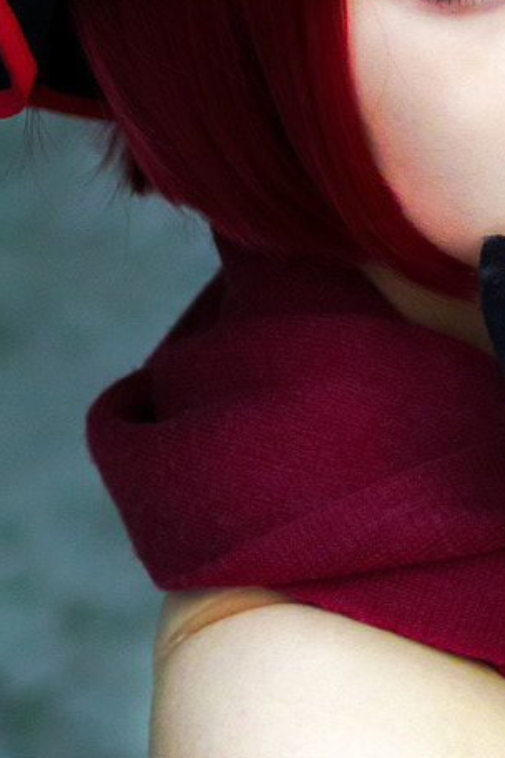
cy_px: 485
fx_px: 3324
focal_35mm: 158
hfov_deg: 8.6
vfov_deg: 13.0
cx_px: 590
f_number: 1.4
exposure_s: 1/1000
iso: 160
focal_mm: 30
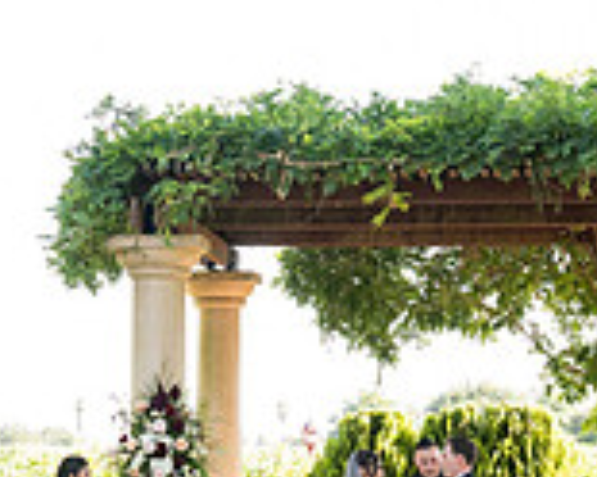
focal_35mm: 157
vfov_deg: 9.7
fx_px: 2774
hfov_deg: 12.3
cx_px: 221
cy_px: 512
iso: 800
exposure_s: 1/400
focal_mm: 35
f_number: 4
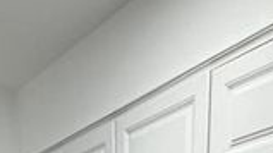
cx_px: 146
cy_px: 458
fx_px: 463
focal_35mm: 64
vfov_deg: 11.3
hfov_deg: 32.9
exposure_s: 1/60
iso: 320
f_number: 2.2
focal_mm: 2.22
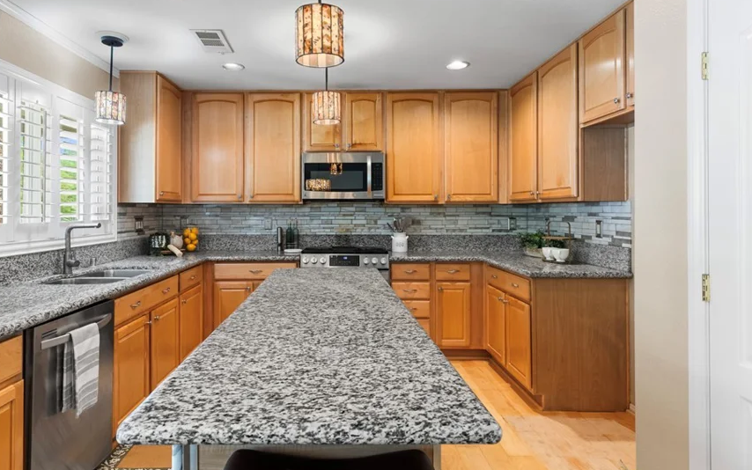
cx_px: 332
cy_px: 210
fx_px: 451
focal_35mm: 22
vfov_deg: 55.0
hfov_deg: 79.3
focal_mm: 18
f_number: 8
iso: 400
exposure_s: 1/2.5
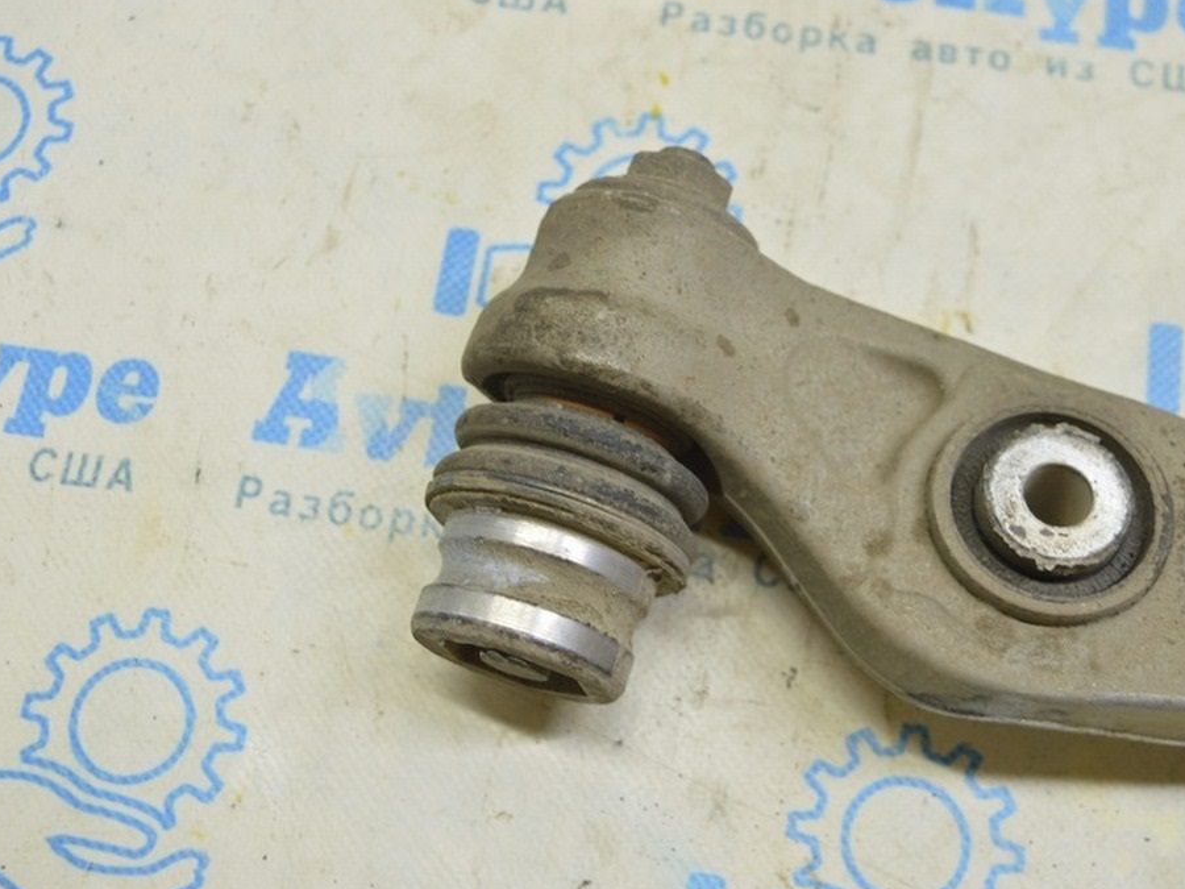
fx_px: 1628
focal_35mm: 48
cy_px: 444
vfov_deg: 30.5
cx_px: 578
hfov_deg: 40.0
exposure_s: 1/20
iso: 400
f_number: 5.6
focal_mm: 29
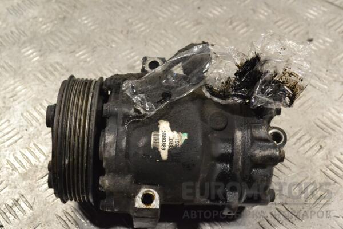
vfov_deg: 25.1
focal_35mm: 54
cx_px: 172
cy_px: 114
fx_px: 514
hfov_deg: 36.9
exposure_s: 1/320
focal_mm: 36
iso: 3200
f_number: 9
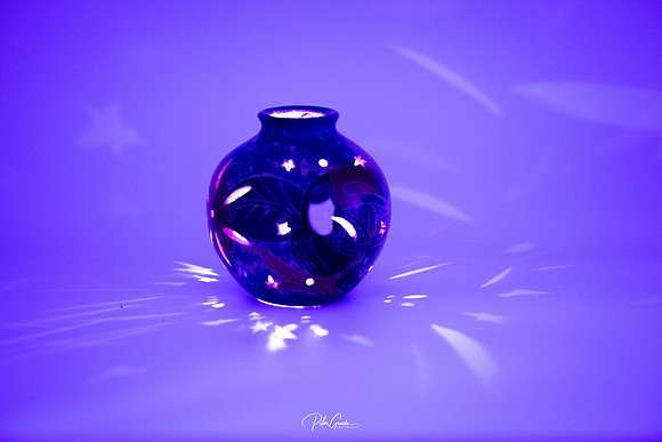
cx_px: 331
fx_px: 1931
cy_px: 221
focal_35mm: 105
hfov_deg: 19.5
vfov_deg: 13.0
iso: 3200
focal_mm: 105
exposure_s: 1/20
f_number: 4.5
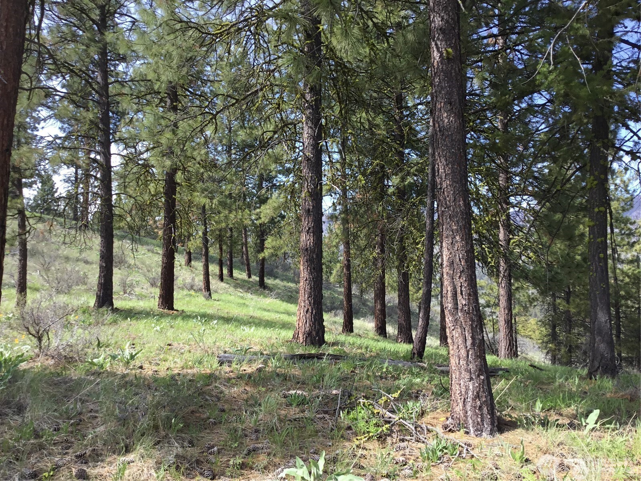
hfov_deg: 58.4
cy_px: 240
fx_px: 574
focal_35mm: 31
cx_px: 320
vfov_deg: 45.4
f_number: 2.4
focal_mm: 3.3
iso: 25
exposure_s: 1/445
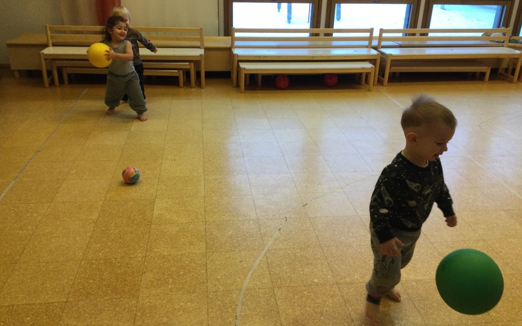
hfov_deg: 58.1
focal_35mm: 33
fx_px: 470
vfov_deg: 38.3
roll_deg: -2.8
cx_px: 260
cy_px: 162
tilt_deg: -24.6
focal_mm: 3.3
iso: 50
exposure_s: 1/33
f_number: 2.4
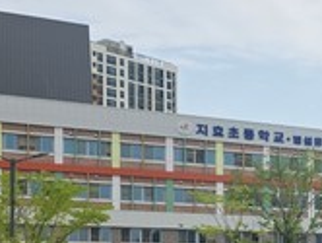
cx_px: 483
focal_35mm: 83
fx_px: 773
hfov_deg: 20.2
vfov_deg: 17.2
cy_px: 278
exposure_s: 1/3758
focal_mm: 6.3
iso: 80
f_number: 1.7
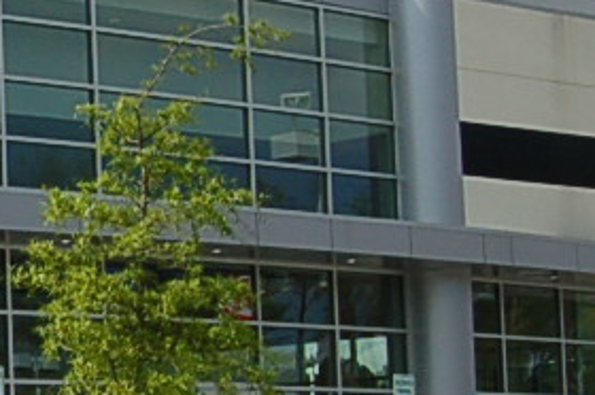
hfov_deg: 13.0
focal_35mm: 145
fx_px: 2394
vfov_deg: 9.4
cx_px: -423
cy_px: 221
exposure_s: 1/400
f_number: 10
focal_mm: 18
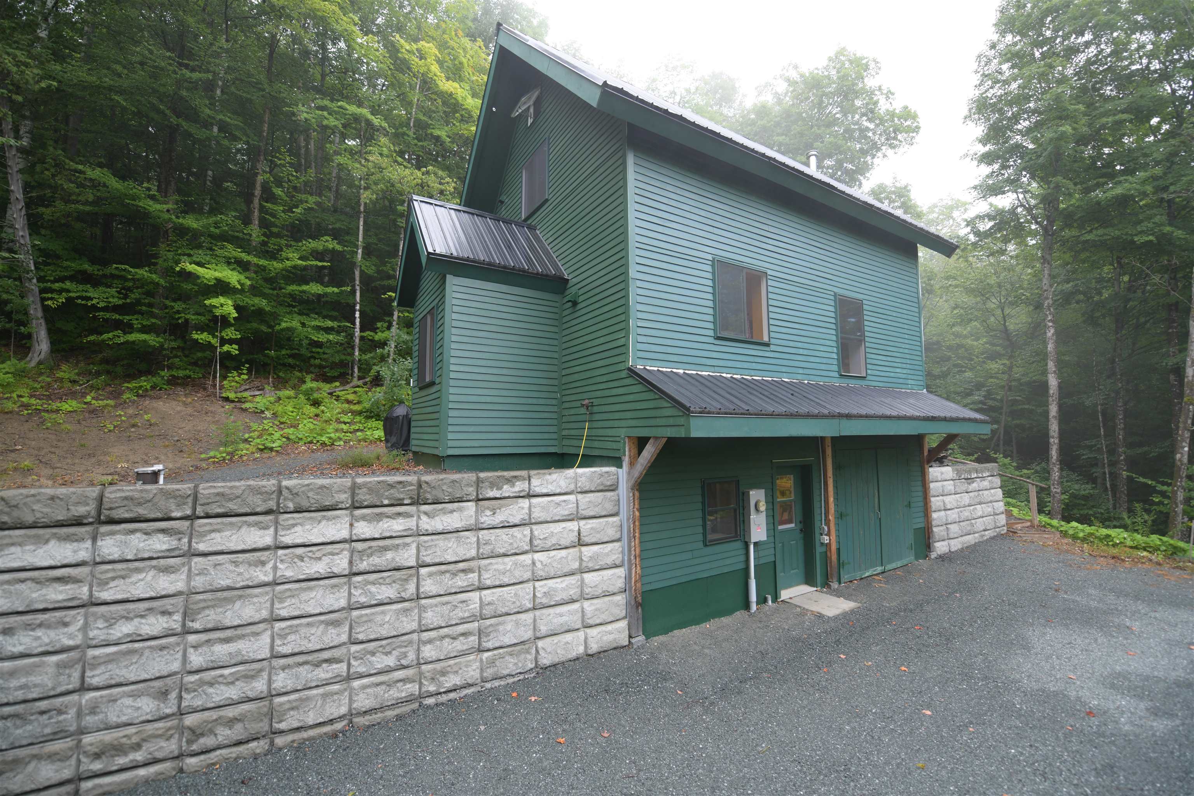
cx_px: 597
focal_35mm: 14
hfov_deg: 104.3
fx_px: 464
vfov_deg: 81.2
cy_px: 398
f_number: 2.8
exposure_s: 1/250
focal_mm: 14
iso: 400
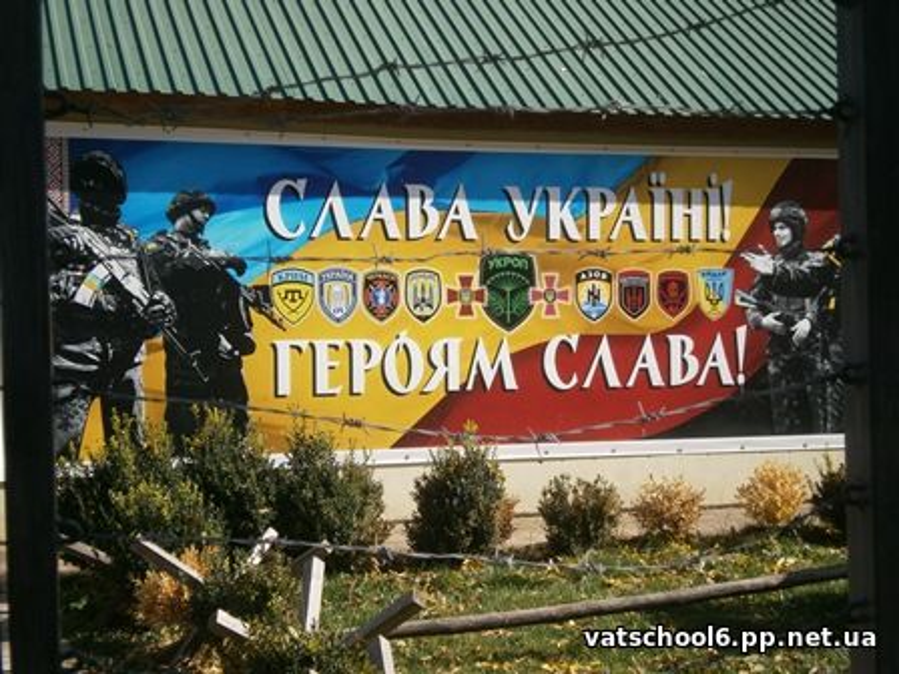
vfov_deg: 24.4
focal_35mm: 60
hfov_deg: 32.2
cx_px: 450
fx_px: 1558
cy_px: 337
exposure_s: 1/500
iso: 80
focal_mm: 10.7
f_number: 3.9
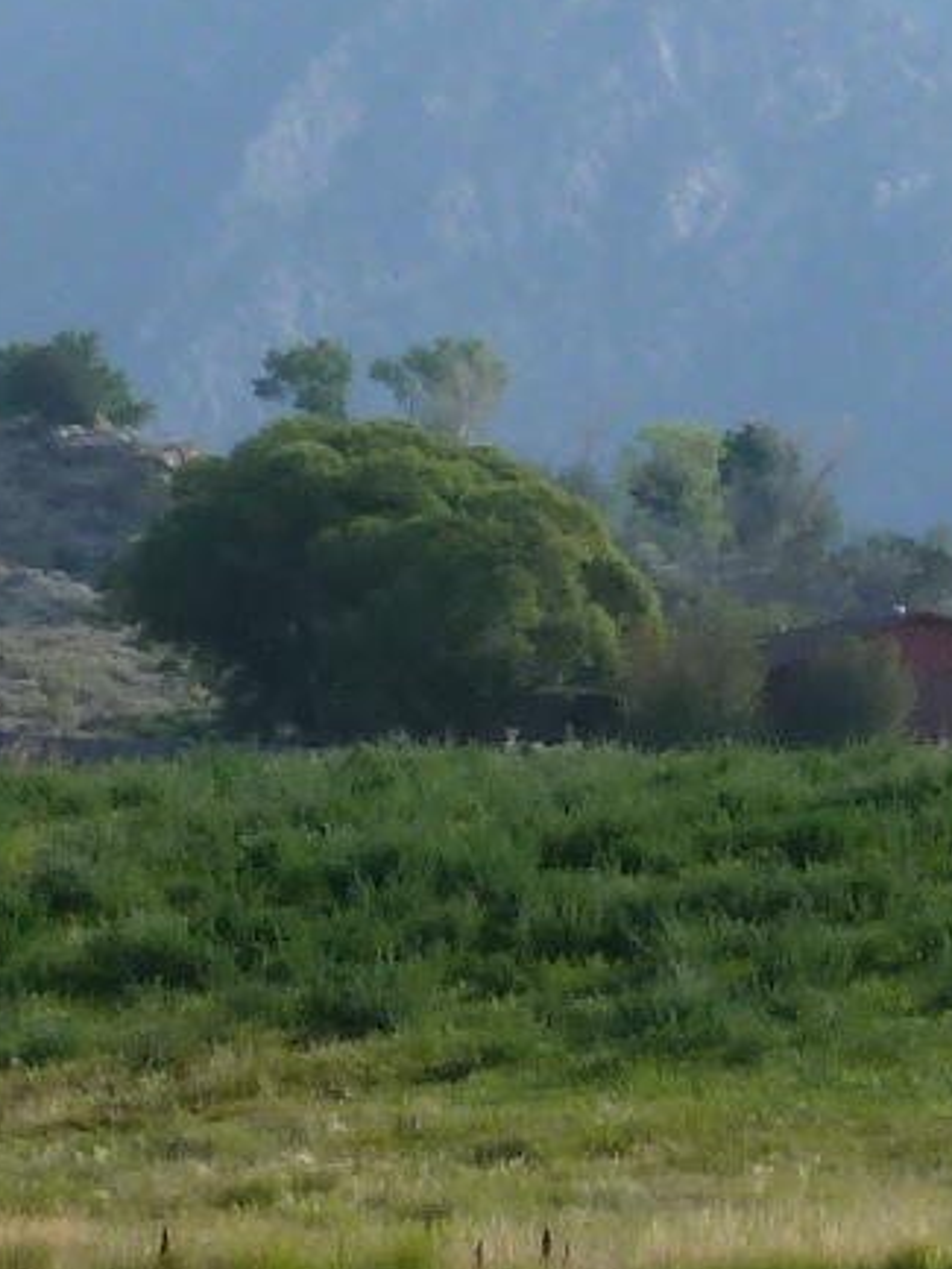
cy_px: 1621
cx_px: 1031
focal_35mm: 449
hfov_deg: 3.3
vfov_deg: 4.4
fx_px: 16456
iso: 100
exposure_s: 1/320
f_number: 4.7
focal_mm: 13.6
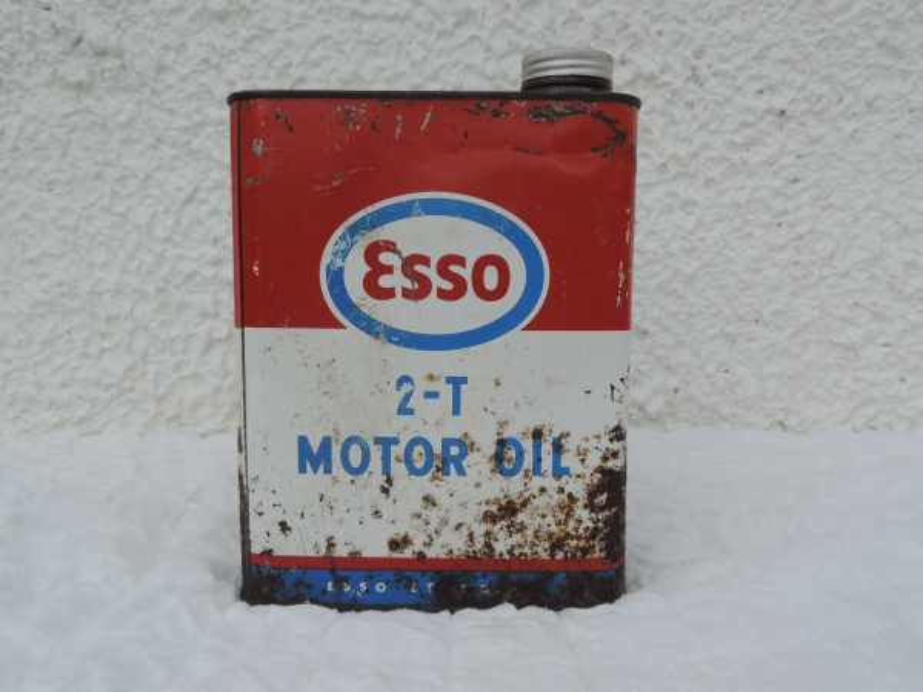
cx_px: 462
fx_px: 800
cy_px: 346
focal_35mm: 30
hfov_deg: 60.0
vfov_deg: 46.8
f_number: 3.1
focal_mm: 5.3
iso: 80
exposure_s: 1/400
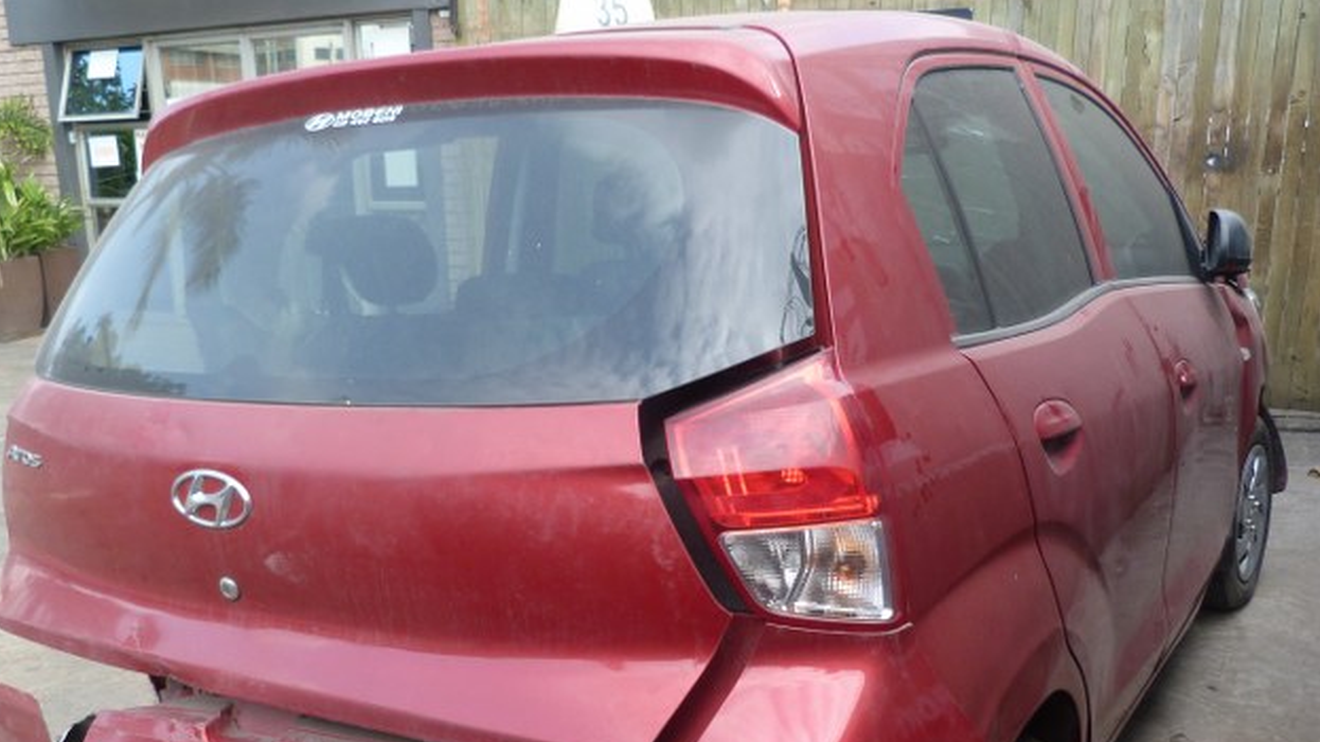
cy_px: 492
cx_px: 644
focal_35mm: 35
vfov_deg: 33.4
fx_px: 1225
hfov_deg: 56.6
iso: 80
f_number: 2.8
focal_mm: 4.5
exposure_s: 1/125
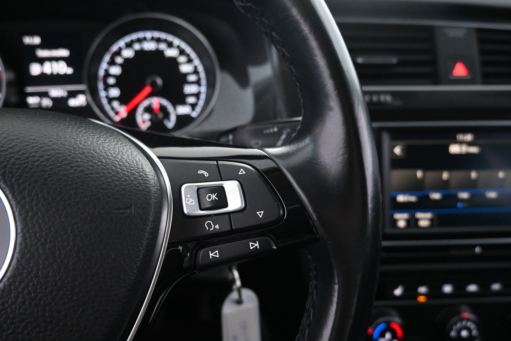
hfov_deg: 63.5
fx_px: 412
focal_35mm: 29
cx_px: 229
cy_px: 193
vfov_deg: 44.9
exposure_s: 1/60
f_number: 4
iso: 4000
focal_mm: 16
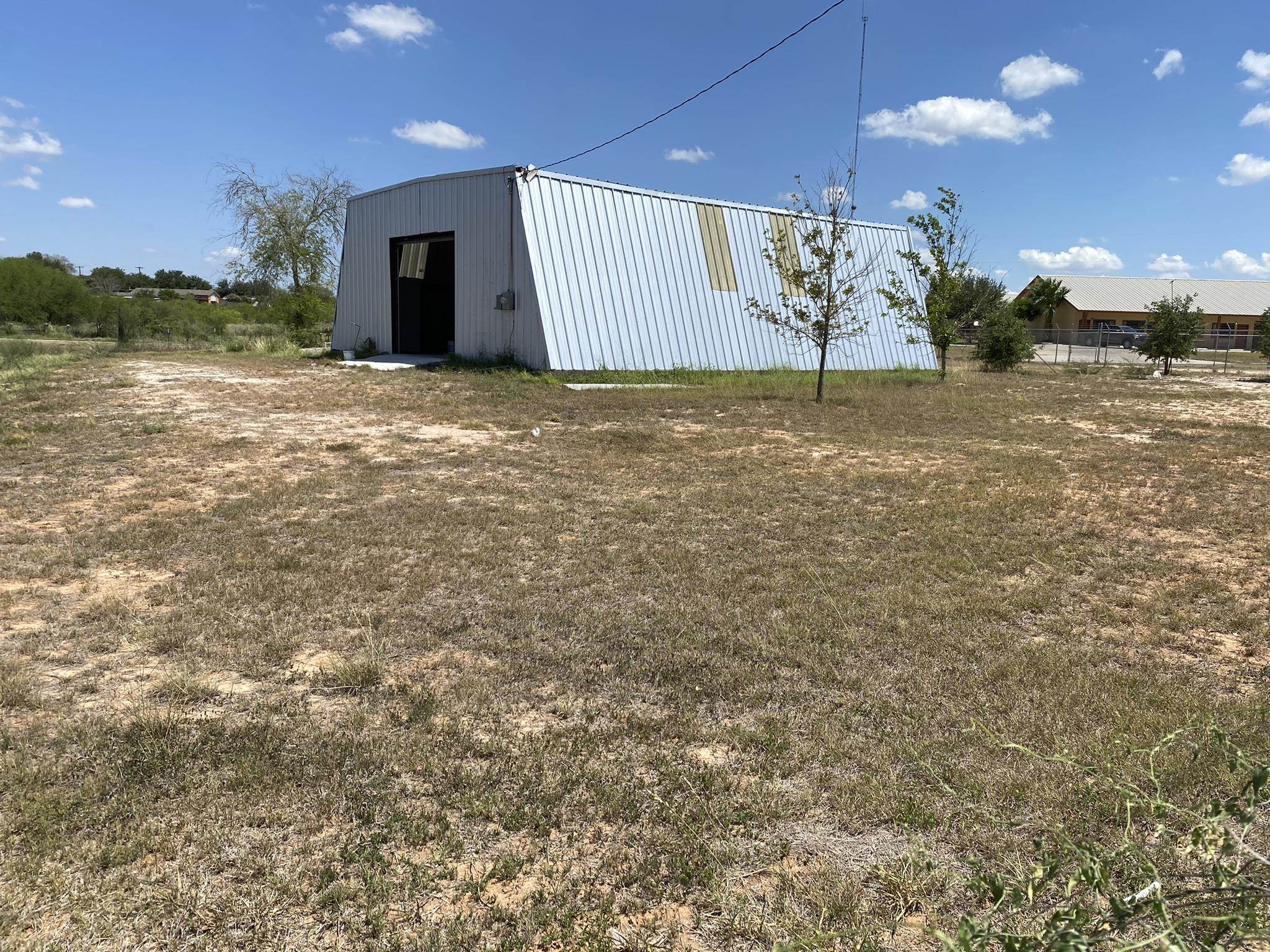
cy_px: 476
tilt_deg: -9.1
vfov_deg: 53.1
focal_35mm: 26
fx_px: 954
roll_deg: -2.6
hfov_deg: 67.3
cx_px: 635
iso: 32
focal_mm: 4.25
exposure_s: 1/4274
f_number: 1.8
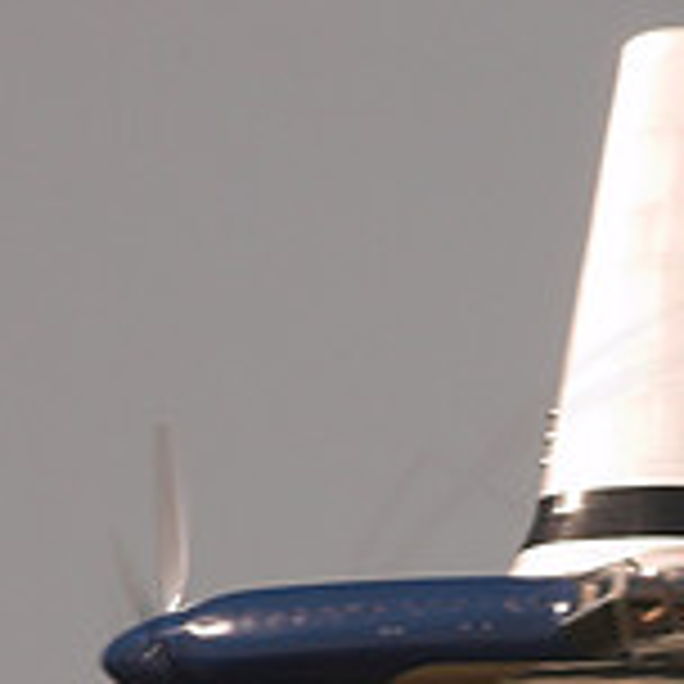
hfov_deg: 1.1
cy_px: 684
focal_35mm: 1552
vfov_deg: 1.1
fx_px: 34696
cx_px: 621
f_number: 20
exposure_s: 1/160
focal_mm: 320
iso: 200
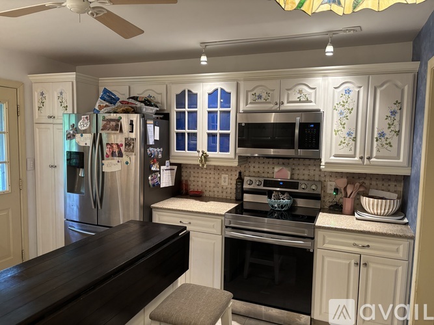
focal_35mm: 26
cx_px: 217
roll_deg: -1.4
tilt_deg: -4.6
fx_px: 326
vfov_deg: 53.0
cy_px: 162
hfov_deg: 67.3
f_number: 1.6
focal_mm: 5.96
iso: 250
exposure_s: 1/60
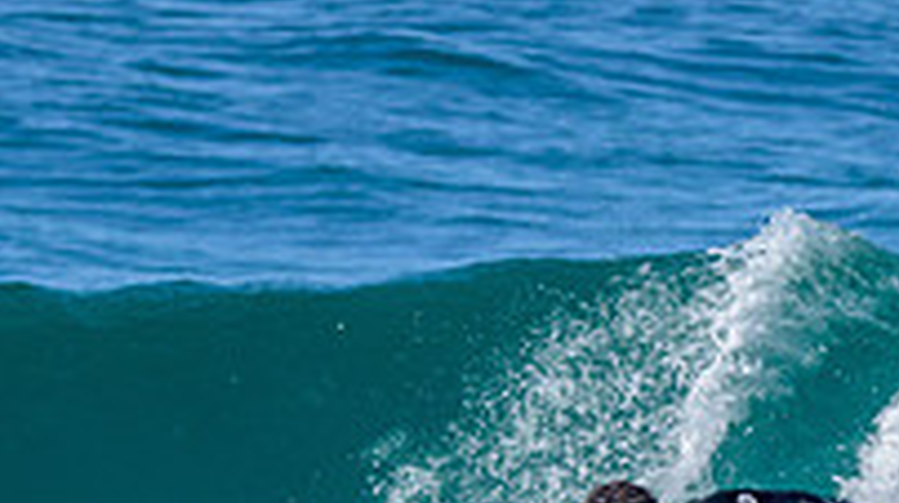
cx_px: 487
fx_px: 78871
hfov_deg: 0.7
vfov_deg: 0.4
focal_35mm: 3313
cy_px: 873
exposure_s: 1/2000
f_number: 6.3
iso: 250
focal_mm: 800
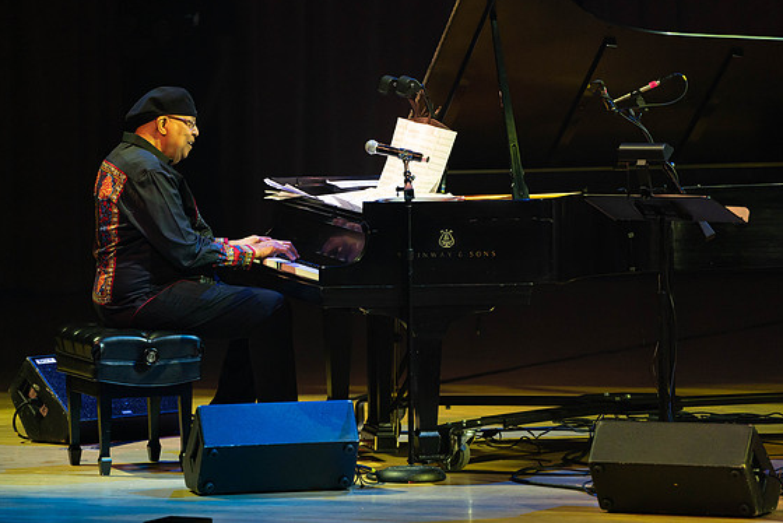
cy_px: 262
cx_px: 400
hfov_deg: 5.0
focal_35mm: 414
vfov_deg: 3.3
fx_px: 9009
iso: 2500
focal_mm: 400
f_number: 5.6
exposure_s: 1/160
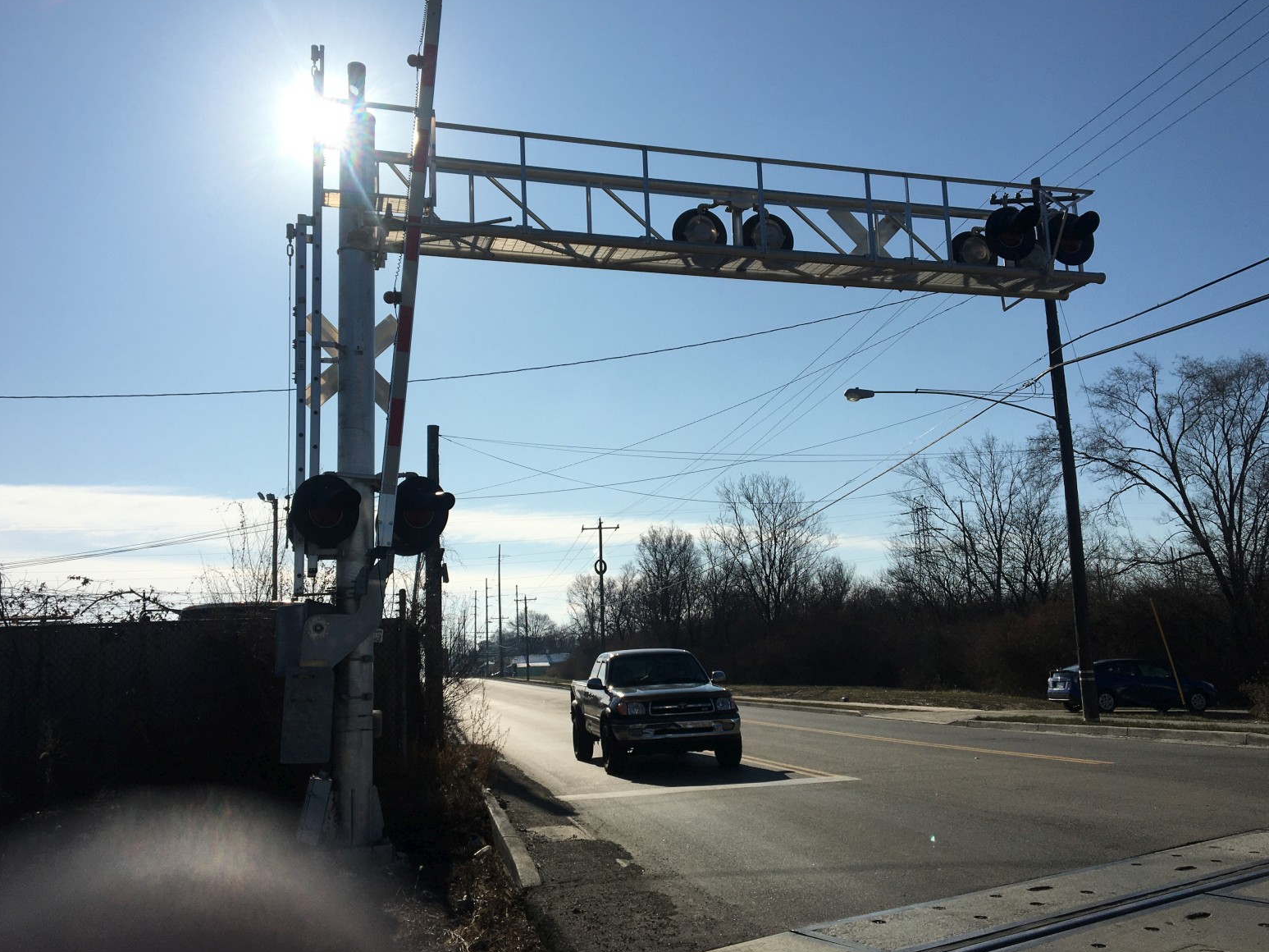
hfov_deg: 60.0
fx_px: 1100
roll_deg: +2.8
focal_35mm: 30
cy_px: 469
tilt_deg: +9.6
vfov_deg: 46.8
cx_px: 639
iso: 25
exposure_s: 1/5128
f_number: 2.2
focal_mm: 4.15
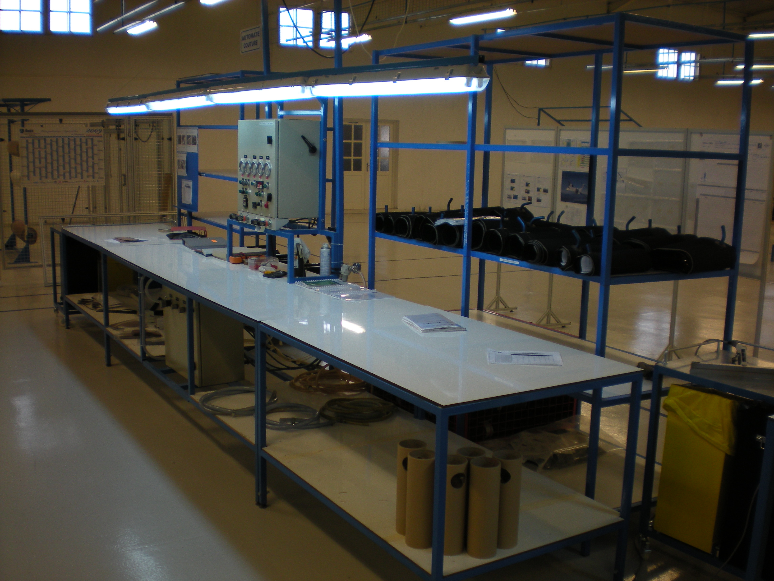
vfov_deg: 37.7
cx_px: 387
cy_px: 290
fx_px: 850
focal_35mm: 38
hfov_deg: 49.0
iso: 74
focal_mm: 6.3
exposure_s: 1/52.8
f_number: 3.1
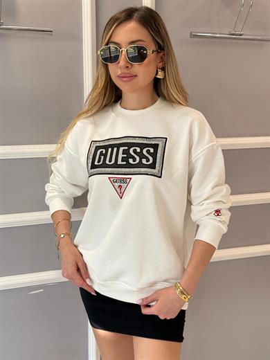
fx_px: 499
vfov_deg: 39.7
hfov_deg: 30.3
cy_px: 180
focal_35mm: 48
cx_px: 135
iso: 100
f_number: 1.78
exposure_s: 1/77
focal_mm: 6.76
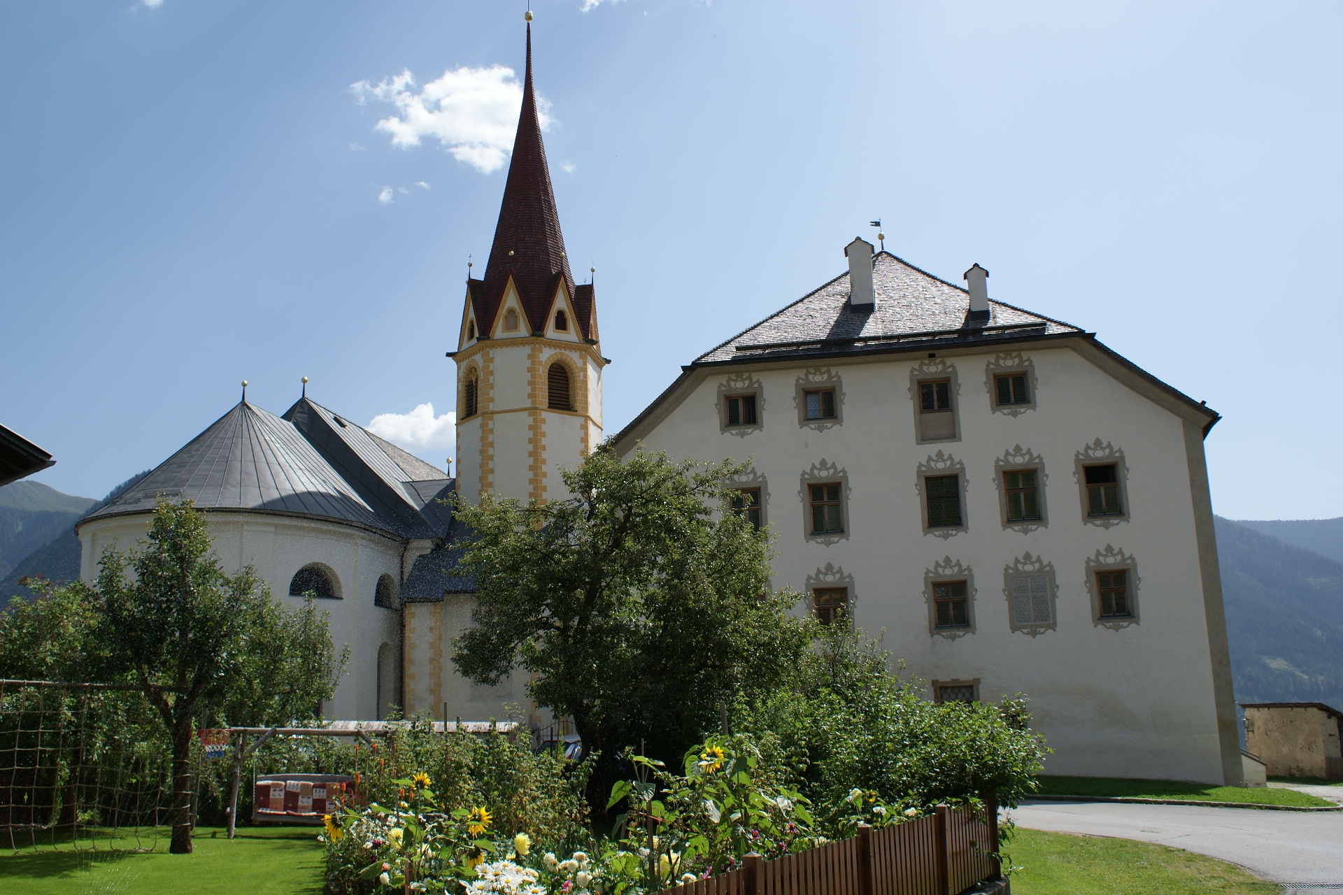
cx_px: 672
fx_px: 1119
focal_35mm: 30
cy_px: 448
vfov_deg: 43.6
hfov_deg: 61.9
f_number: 5.6
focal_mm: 20
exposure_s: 1/640
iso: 100
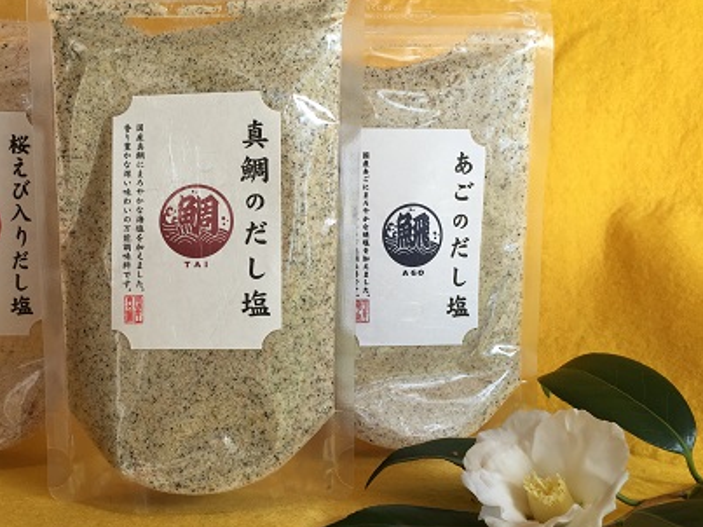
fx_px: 853
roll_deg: +0.4
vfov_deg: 34.3
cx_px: 195
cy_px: 291
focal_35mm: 42
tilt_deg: -6.3
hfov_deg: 43.7
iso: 32
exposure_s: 1/175
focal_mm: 4.15
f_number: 2.2
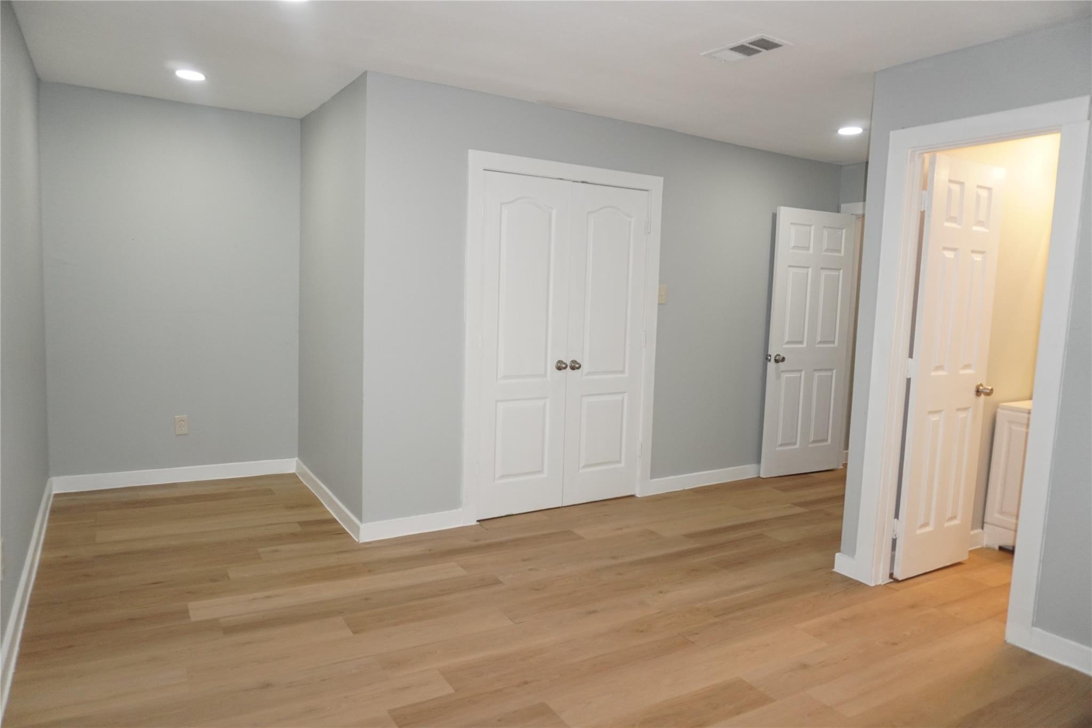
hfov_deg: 73.7
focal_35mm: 24
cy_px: 364
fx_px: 728
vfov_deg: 53.1
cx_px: 546
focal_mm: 16
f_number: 4
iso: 1250
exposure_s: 1/160
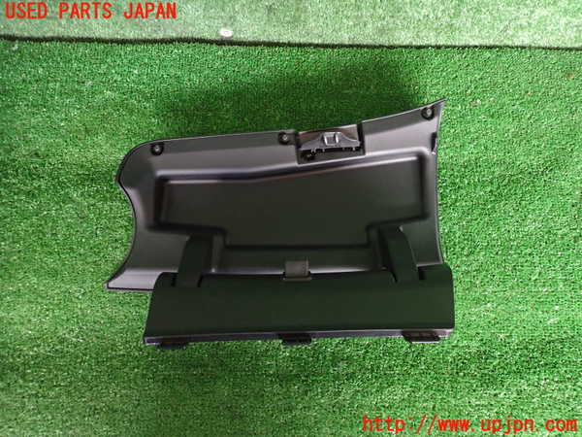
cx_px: 291
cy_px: 218
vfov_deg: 54.9
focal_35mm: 25
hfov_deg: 69.4
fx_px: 420
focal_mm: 4.5
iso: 800
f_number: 2
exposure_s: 1/25
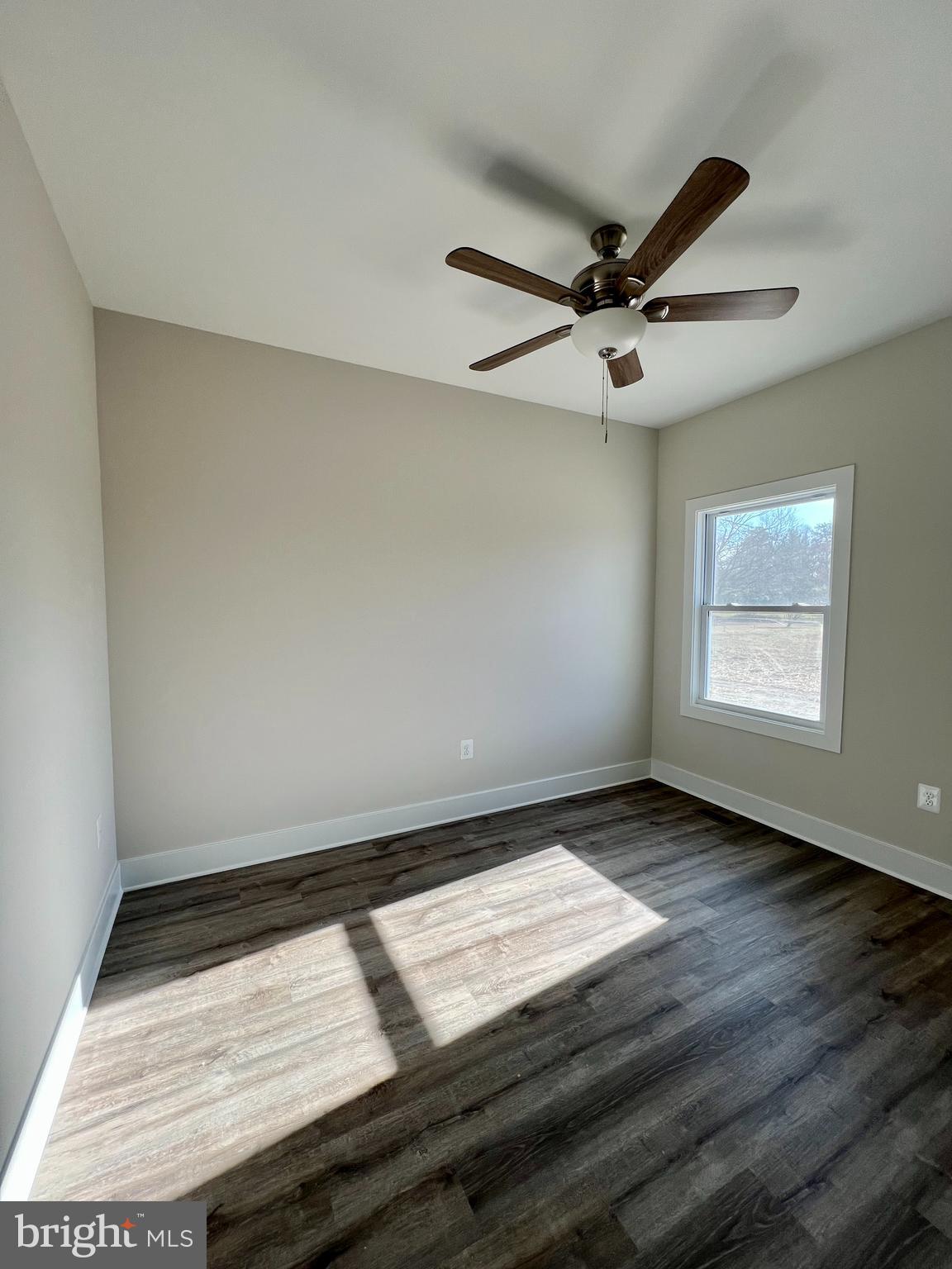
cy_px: 634
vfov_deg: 106.2
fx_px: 477
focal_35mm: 13
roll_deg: -1.1
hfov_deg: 89.9
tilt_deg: -3.5
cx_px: 476
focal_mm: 1.57
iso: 32
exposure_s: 1/132
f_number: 1.8
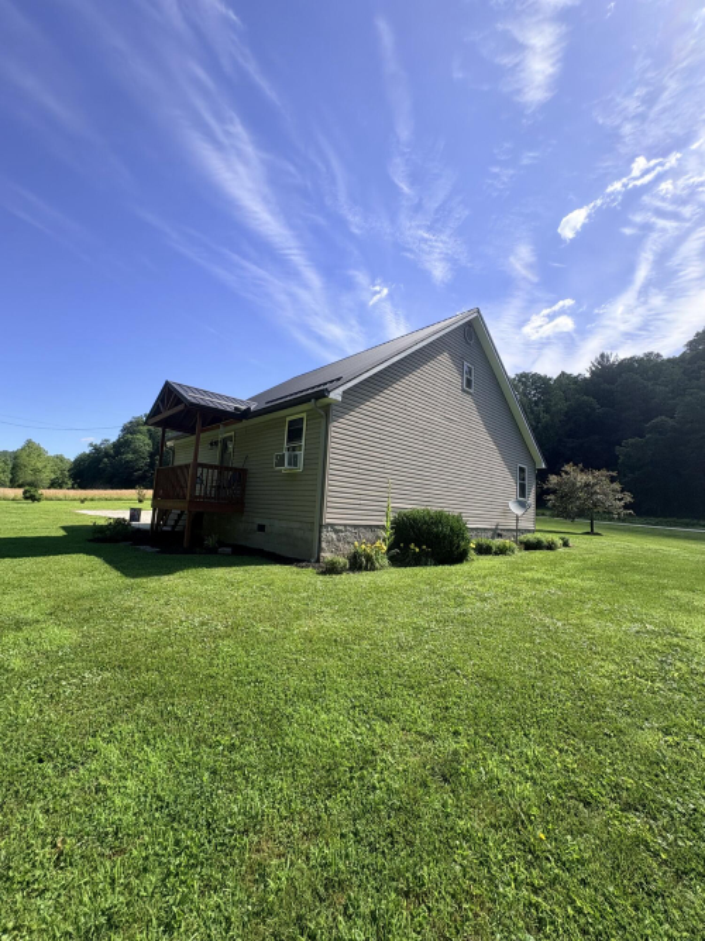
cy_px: 470
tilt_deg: +7.2
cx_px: 352
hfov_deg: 85.7
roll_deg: -3.5
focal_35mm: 14
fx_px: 380
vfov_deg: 102.1
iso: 50
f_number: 2.2
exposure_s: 1/1323
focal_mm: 2.22
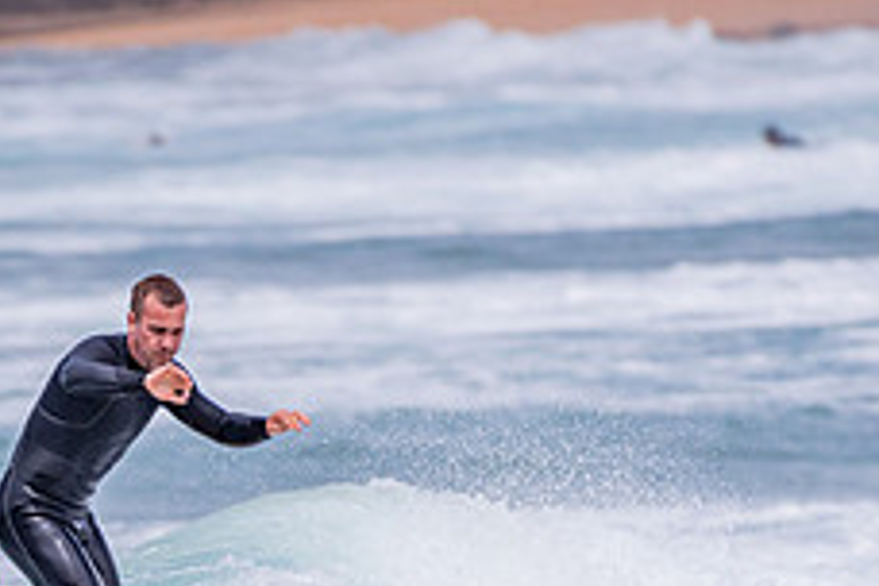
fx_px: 31056
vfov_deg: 1.1
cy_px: 734
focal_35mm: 1272
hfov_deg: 1.6
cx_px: 116
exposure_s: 1/1250
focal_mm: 500
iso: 360
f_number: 5.6
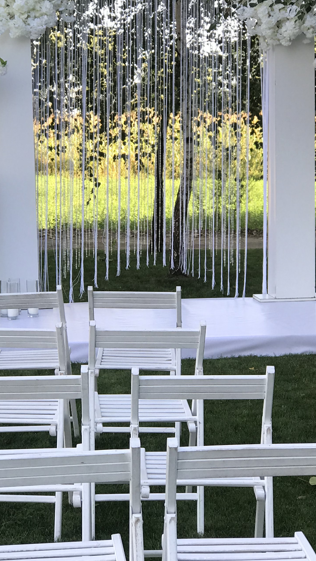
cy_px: 249
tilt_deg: -3.9
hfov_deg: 12.4
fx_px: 1460
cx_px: 156
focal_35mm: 98
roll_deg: -0.1
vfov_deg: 21.8
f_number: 2.8
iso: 20
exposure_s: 1/100
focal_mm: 6.6
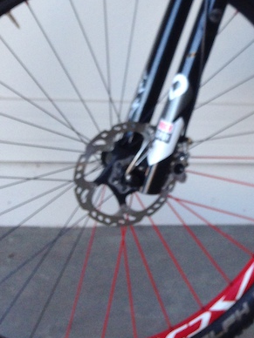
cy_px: -15
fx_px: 851
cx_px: 237
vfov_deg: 21.6
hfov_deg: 16.7
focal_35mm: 87
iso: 80
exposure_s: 1/120
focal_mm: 4.12
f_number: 2.4
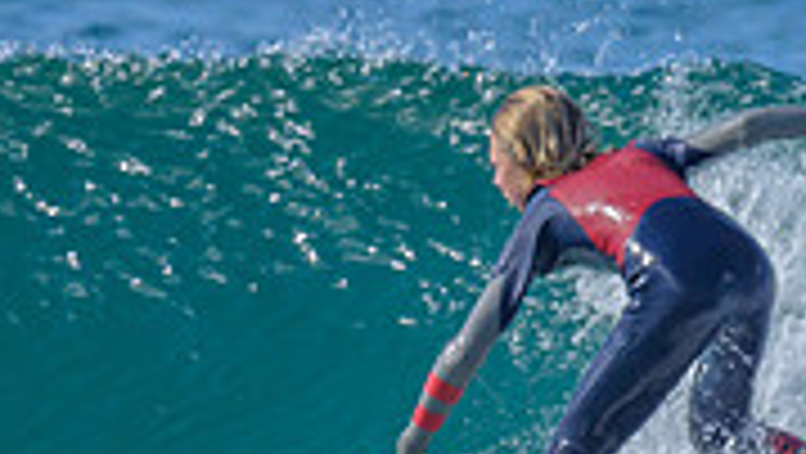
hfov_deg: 0.6
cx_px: 809
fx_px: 79691
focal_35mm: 3726
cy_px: 298
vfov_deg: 0.3
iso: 500
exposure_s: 1/2000
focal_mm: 800
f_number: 6.3
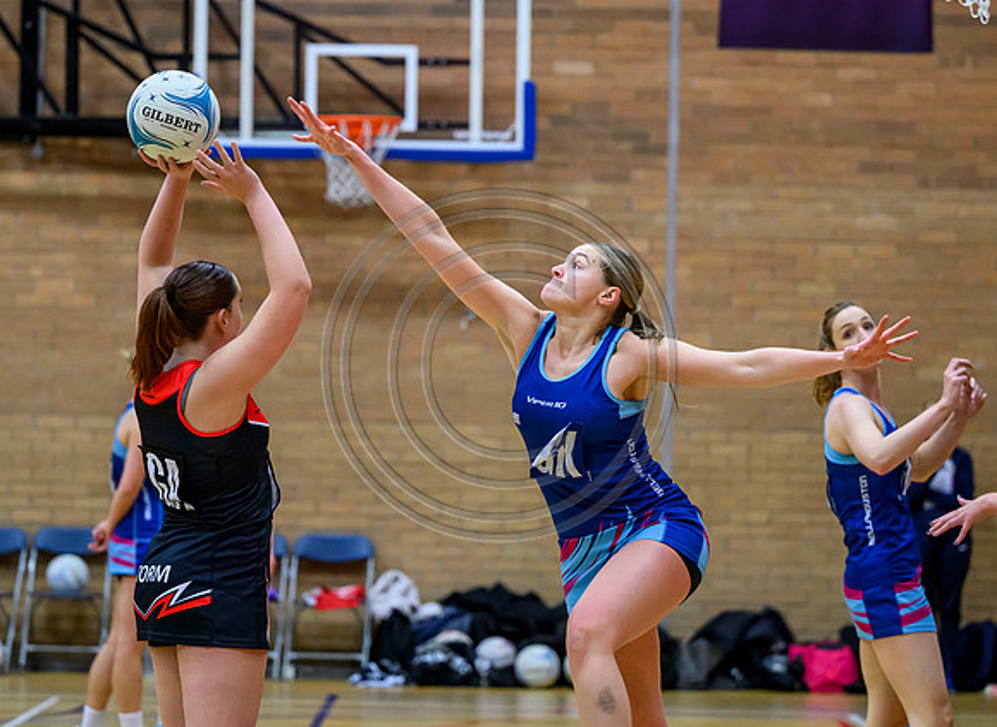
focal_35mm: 135
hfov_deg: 14.8
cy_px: 279
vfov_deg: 10.8
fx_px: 3848
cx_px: 518
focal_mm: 103
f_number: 2.8
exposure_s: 1/1000
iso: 5000
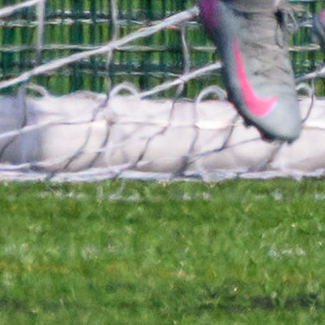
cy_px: -448
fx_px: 84053
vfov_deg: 0.2
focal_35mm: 7913
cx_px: 616
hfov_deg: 0.2
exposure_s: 1/2000
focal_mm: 400
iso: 450
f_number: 5.6
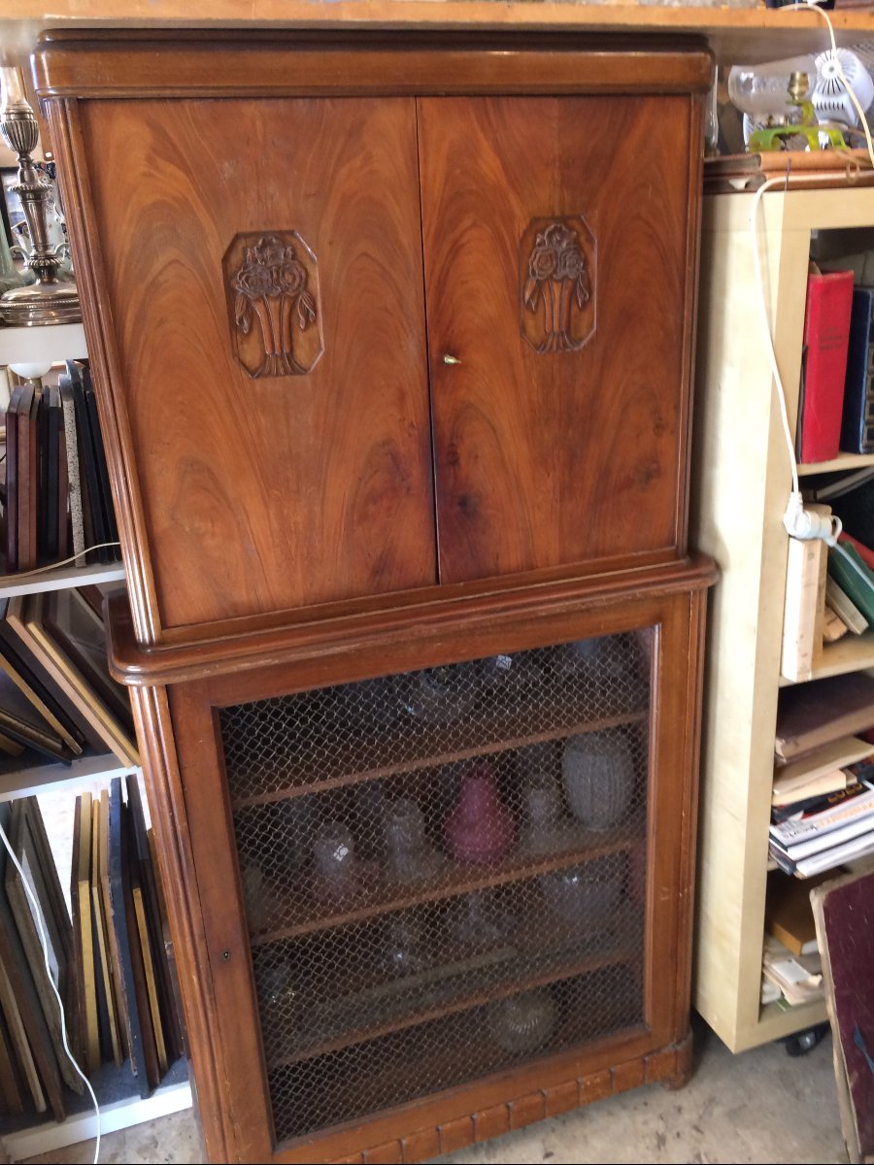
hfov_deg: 48.2
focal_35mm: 29
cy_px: 582
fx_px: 976
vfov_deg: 61.7
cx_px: 437
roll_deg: +4.3
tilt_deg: -20.8
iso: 125
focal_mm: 4.15
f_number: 2.2
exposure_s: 1/33
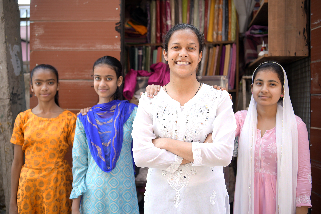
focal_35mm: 35
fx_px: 312
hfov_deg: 54.4
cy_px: 107
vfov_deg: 37.9
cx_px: 160
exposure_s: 1/100
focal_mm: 35
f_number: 2.5
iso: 160
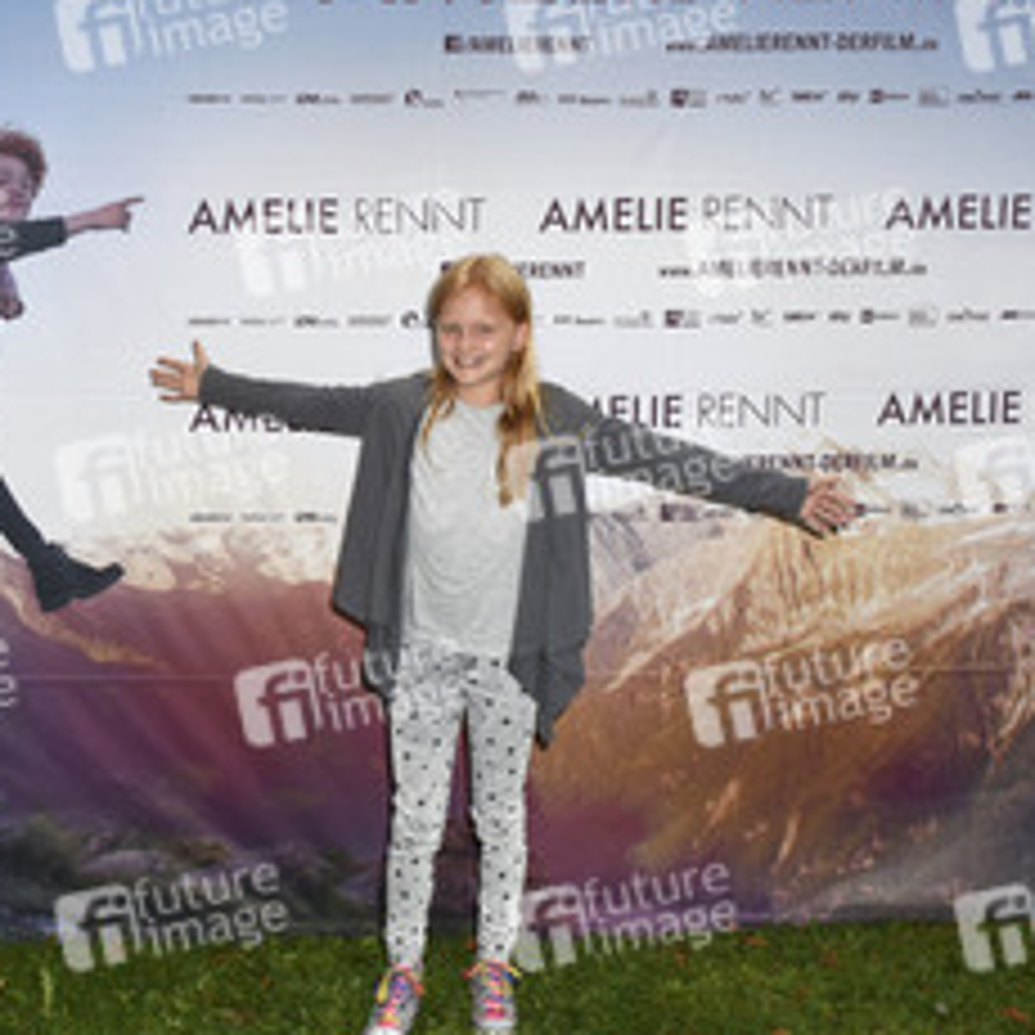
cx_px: 232
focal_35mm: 60
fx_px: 2030
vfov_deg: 28.6
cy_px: 580
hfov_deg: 28.1
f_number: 6.3
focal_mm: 24
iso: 320
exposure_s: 1/160
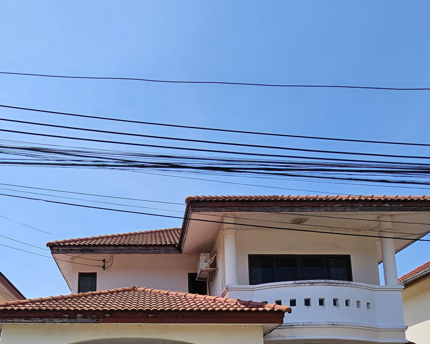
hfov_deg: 57.0
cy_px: 336
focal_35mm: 30
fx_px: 382
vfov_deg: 42.6
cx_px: 132
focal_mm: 2.2
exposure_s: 1/2874
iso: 50
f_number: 2.2
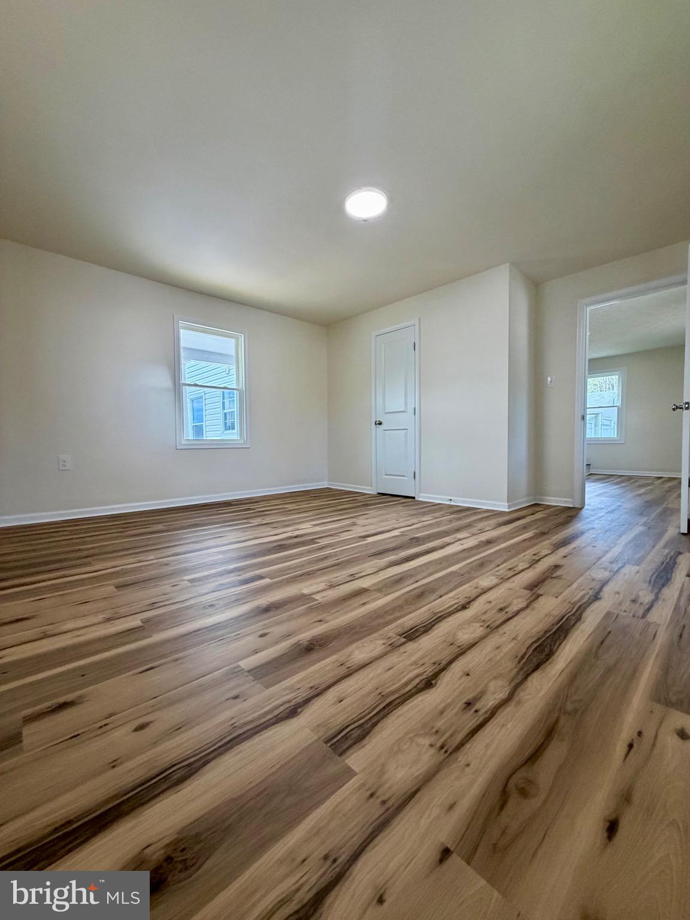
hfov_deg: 85.7
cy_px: 460
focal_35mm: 14
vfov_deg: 102.1
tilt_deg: -2.3
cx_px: 345
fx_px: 372
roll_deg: +0.4
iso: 250
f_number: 2.2
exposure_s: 1/120
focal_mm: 2.22
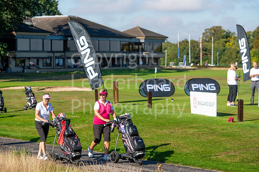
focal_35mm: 122
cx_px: 130
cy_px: 86
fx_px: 877
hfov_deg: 16.8
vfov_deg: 11.2
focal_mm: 122
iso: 200
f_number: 5
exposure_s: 1/2000
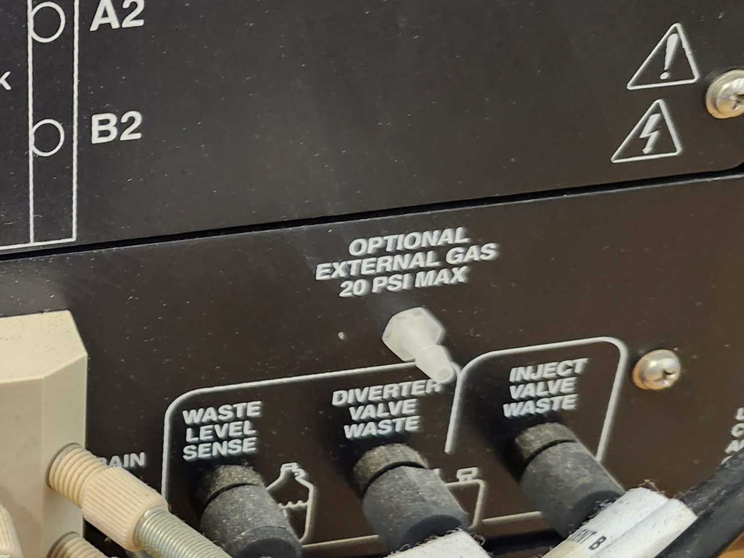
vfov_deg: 23.9
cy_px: 195
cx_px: -82
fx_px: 1311
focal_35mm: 61
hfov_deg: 28.6
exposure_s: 1/30
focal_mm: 5.54
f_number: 1.8
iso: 500
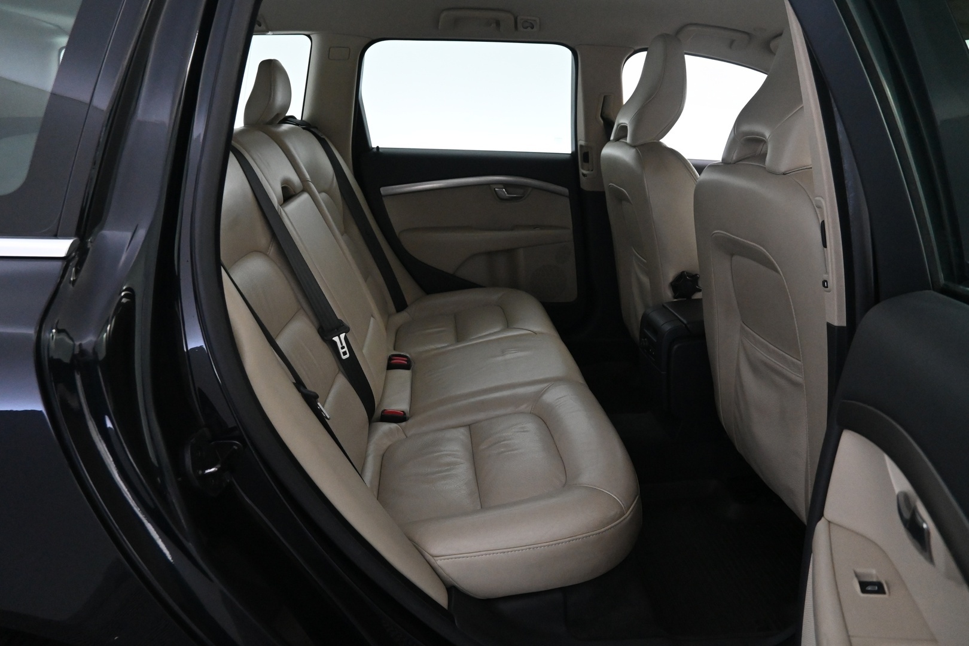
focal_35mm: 24
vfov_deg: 53.1
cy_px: 323
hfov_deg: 73.7
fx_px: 646
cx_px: 484
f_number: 5
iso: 4000
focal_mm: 16
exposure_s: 1/100
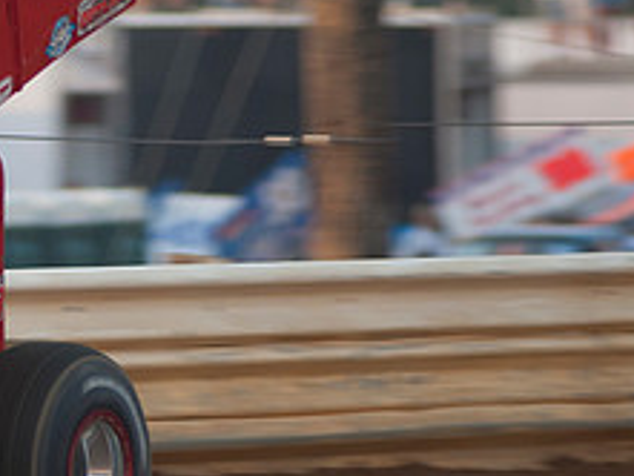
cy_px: 261
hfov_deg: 2.6
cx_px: -186
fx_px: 13872
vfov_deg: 2.0
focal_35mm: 757
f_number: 2.8
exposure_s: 1/400
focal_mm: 200
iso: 100
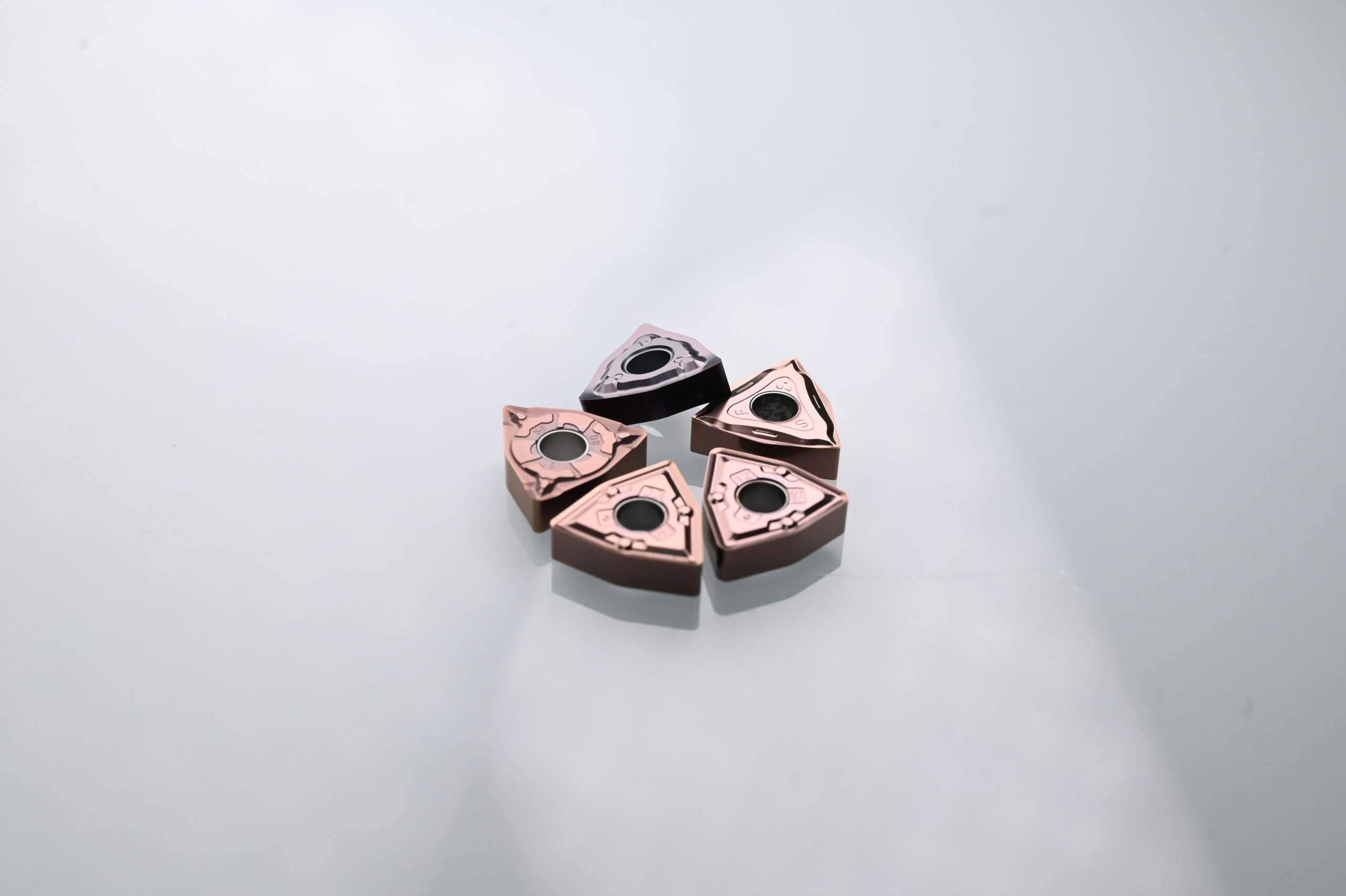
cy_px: 448
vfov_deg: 26.4
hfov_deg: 38.9
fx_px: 1905
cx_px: 673
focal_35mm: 51
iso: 640
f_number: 9
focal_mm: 51
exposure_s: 1/160
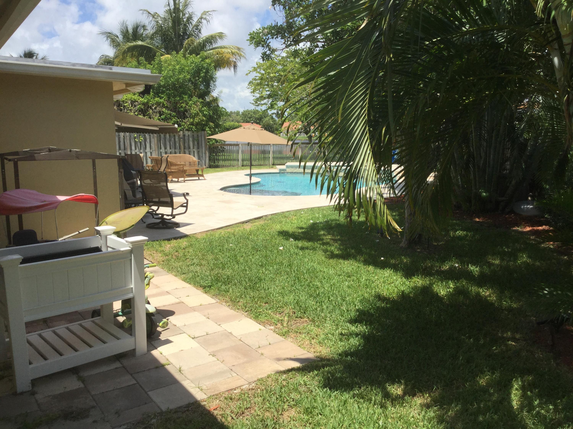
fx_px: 513
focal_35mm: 31
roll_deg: -0.1
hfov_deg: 58.4
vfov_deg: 45.4
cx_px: 286
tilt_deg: -9.5
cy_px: 214
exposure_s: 1/1314
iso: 25
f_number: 2.4
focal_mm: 3.3
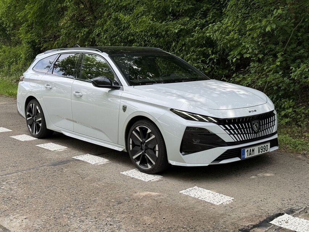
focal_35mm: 48
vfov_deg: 30.3
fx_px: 429
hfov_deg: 39.6
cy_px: 116
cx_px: 154
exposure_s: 1/1013
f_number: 1.78
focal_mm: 6.76
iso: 80
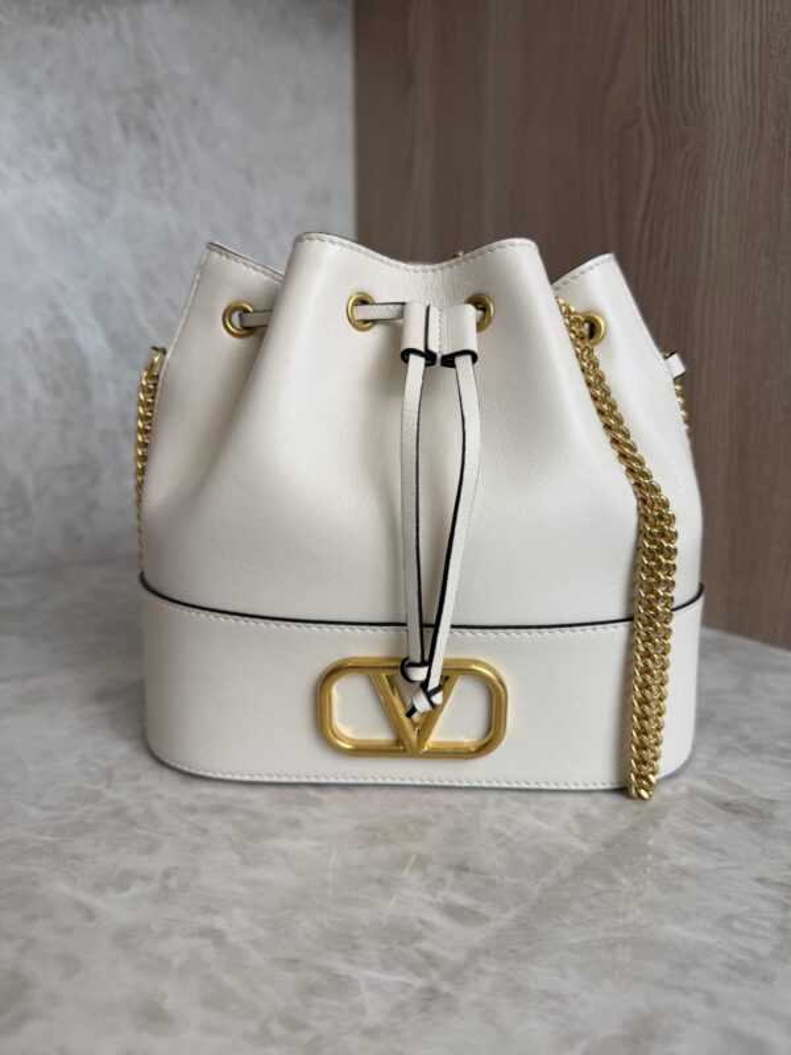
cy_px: 528
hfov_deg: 56.8
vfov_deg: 71.6
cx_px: 396
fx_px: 731
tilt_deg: -11.3
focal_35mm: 24
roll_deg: -0.1
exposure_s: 1/240
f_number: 1.78
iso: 64
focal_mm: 6.76
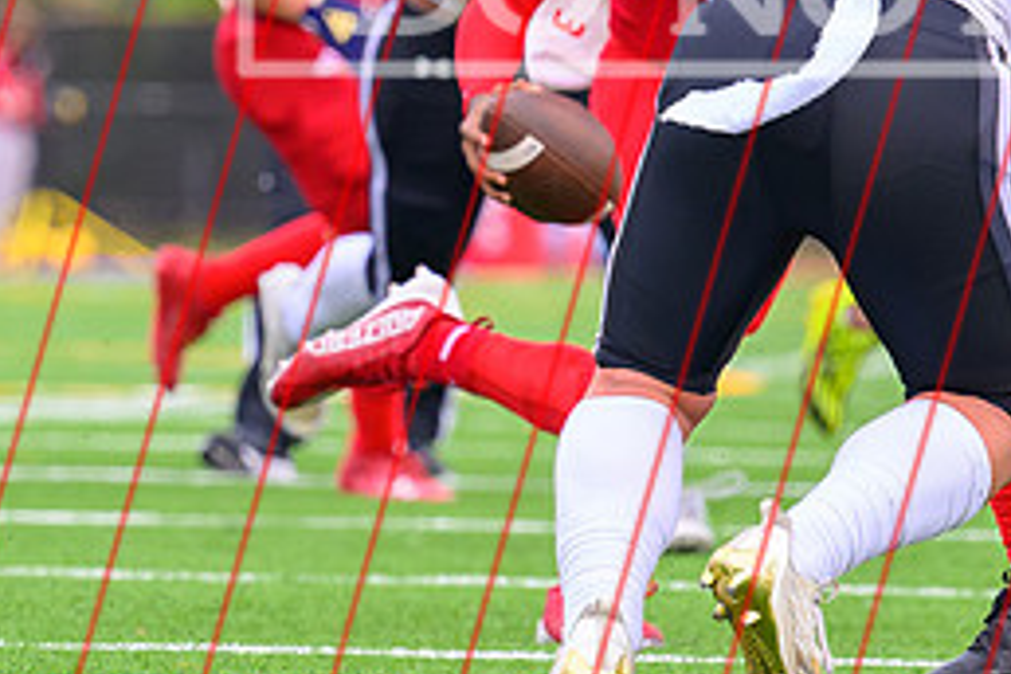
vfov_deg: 2.0
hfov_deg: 3.0
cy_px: 257
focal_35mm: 693
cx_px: 593
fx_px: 19460
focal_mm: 175
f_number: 3.5
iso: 640
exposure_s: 1/2000
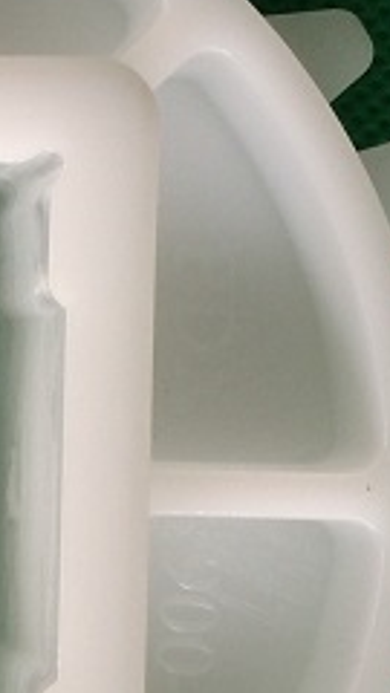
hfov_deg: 10.1
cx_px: -378
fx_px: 2041
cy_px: 424
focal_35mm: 111
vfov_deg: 19.3
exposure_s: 1/50
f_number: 2.2
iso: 40
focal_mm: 4.12
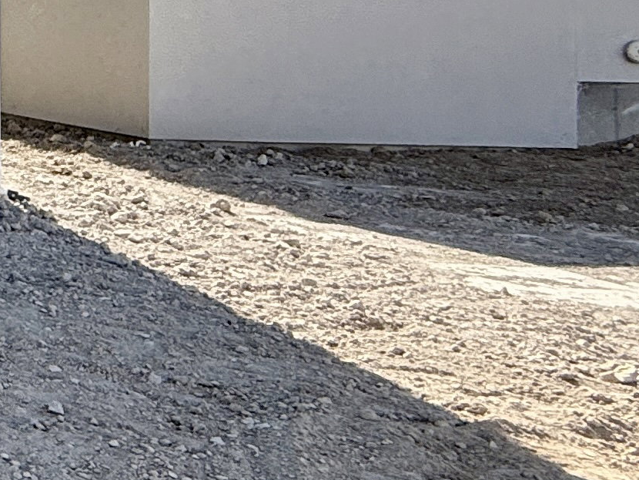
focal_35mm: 68
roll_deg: -0.6
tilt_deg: +2.0
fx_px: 1256
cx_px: -719
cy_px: -20
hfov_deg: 17.4
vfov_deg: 20.8
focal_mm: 2.22
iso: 64
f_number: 2.2
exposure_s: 1/888
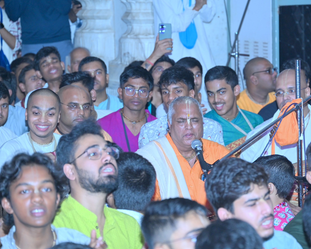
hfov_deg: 11.0
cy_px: 125
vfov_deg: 8.8
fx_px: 1611
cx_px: 181
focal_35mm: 175
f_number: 6.3
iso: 640
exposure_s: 1/200
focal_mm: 155
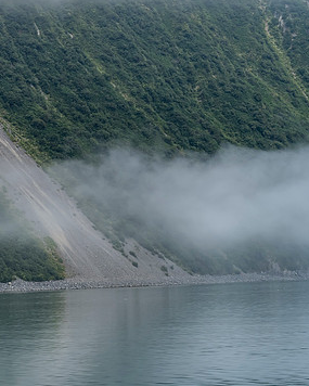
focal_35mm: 178
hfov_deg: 8.7
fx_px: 2034
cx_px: 37
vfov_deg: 10.8
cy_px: 153
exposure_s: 1/125
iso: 250
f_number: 10
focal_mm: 56
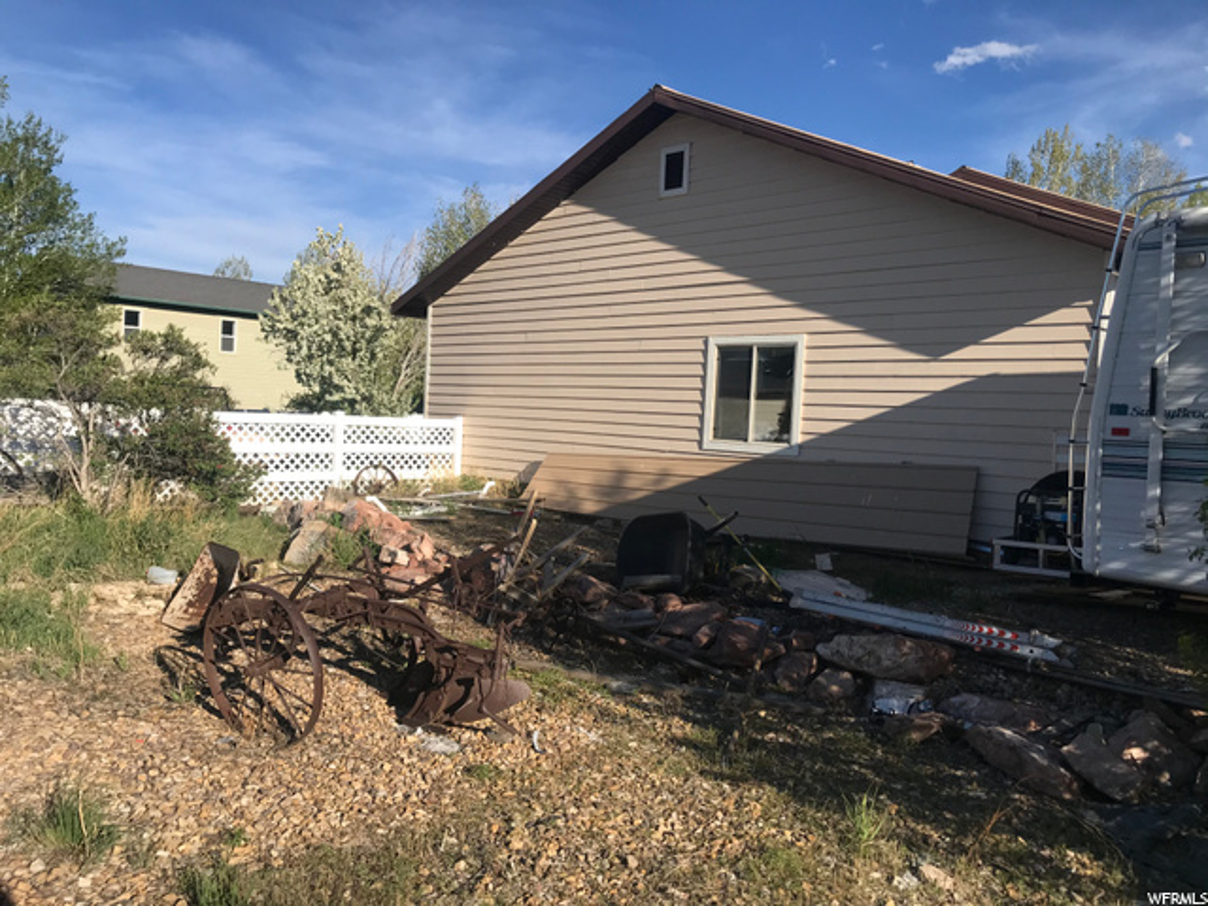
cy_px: 453
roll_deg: -2.5
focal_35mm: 28
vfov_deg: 49.7
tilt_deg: -2.3
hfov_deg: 63.4
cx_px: 604
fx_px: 977
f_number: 1.8
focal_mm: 3.99
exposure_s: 1/2457
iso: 20
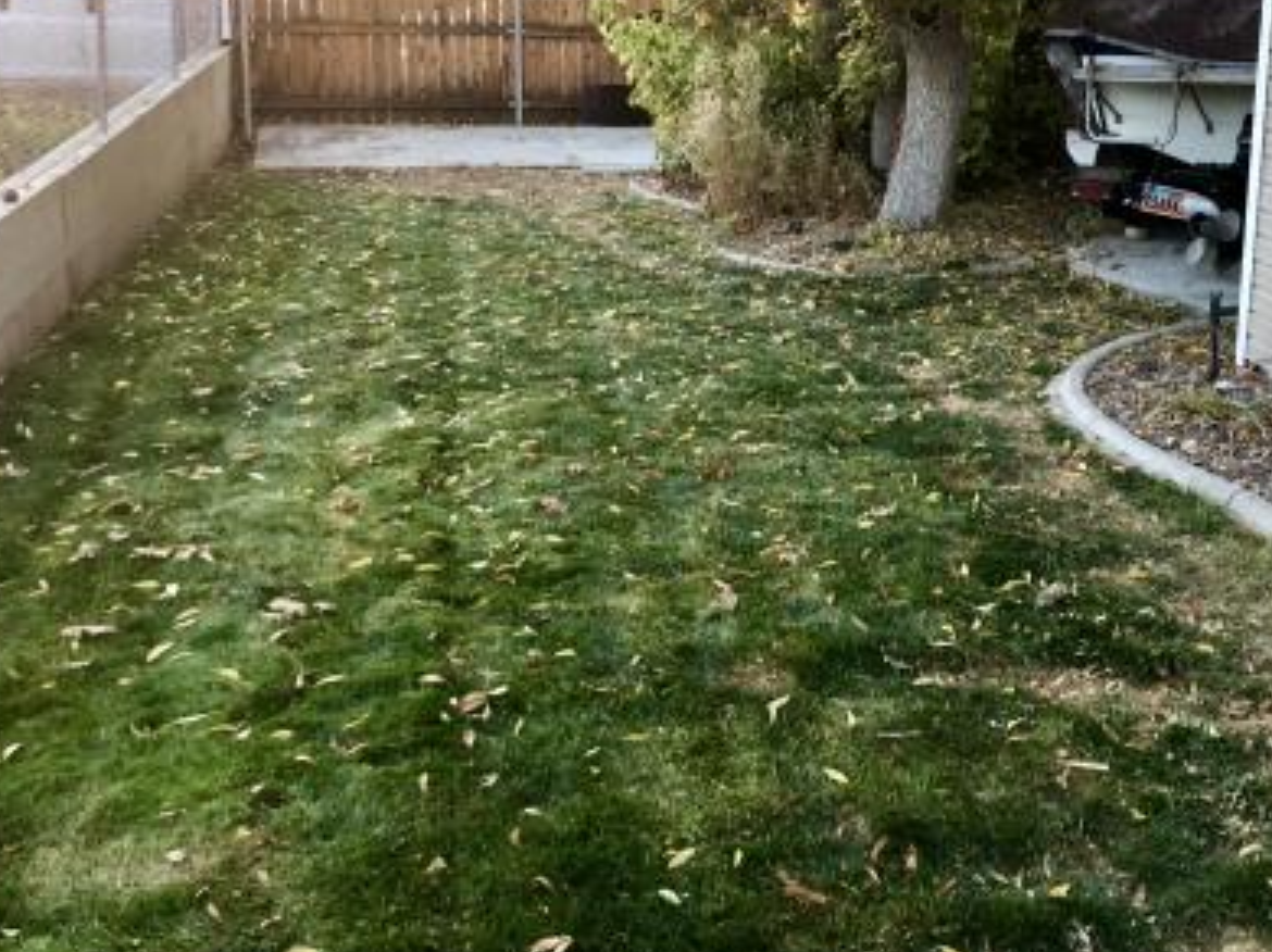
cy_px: 271
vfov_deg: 31.1
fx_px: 1689
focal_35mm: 46
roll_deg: -0.8
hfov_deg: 40.8
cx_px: 838
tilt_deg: -11.7
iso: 40
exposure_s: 1/15
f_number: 1.8
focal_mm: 4
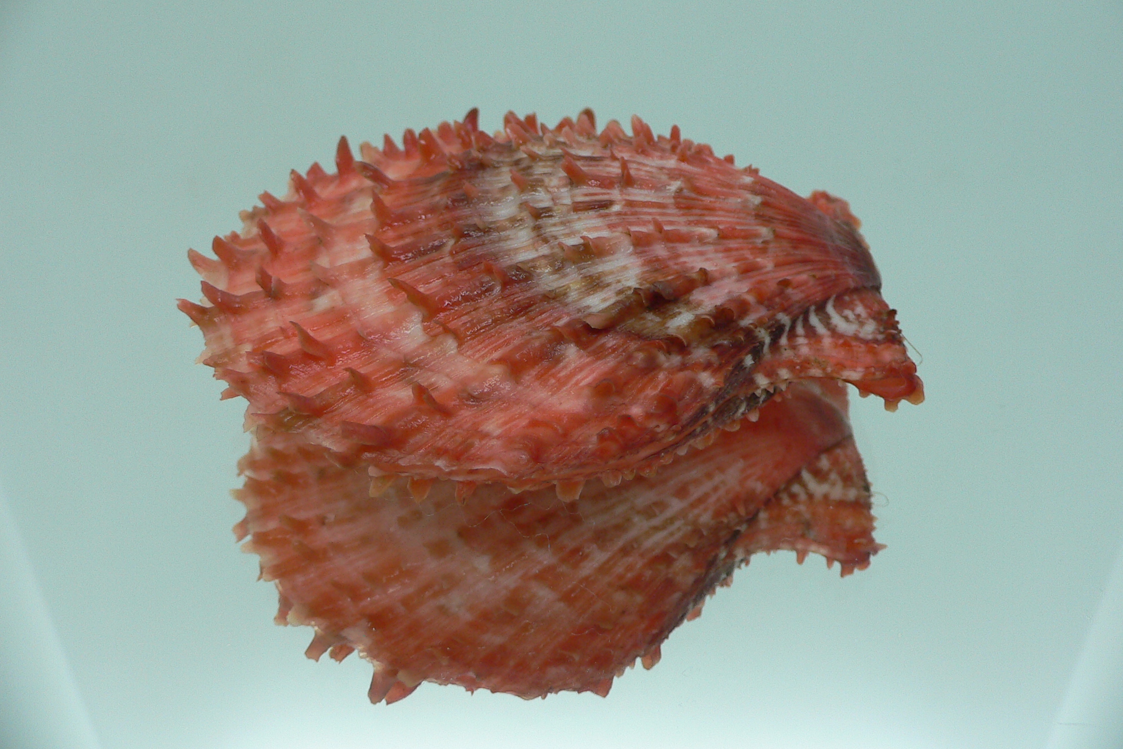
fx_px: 1154
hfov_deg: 51.9
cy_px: 334
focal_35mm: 37
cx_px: 565
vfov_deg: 35.9
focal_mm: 4.6
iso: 100
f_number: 2.8
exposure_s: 1/60
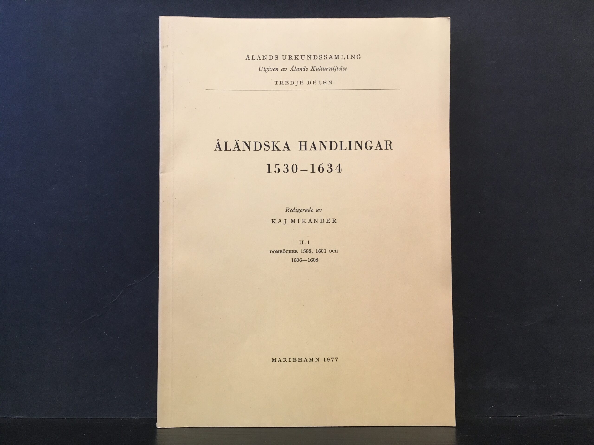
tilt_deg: -39.2
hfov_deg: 61.7
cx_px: 297
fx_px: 498
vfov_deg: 48.2
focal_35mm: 29
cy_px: 222
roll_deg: +0.0
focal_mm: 4.15
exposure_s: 1/33
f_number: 2.2
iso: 125
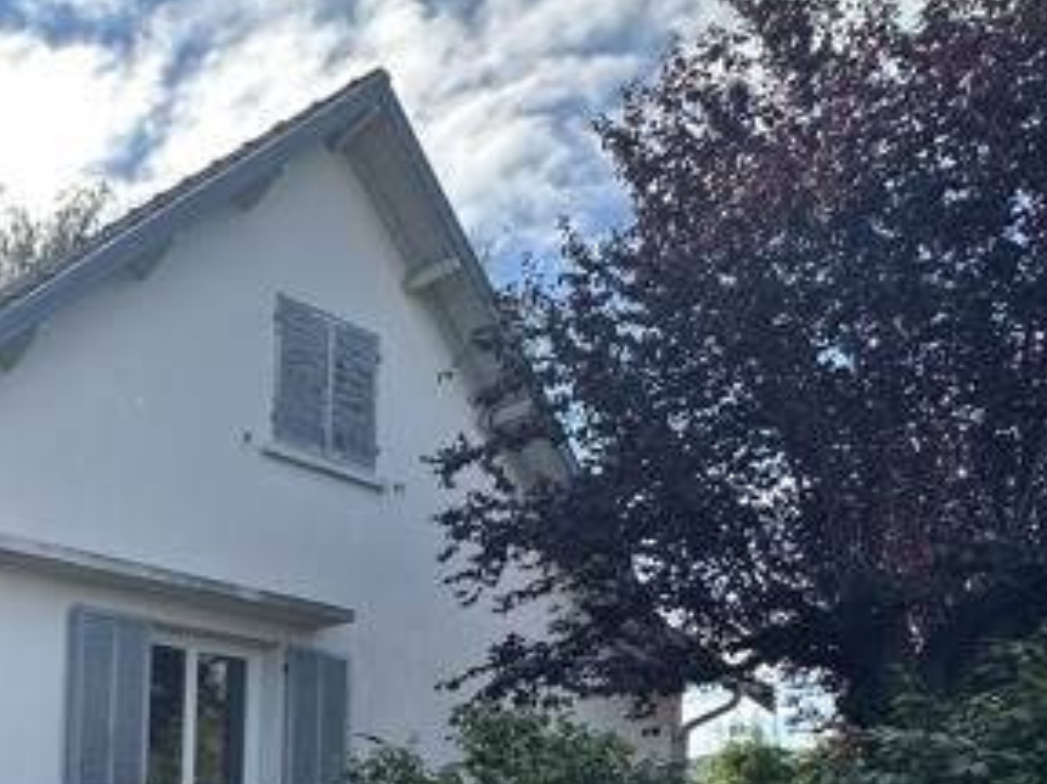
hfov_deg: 40.2
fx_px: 1179
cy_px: 762
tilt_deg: +3.7
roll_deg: -3.0
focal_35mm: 39
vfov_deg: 34.0
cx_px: -62
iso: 50
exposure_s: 1/764
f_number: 2.2
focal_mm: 2.22
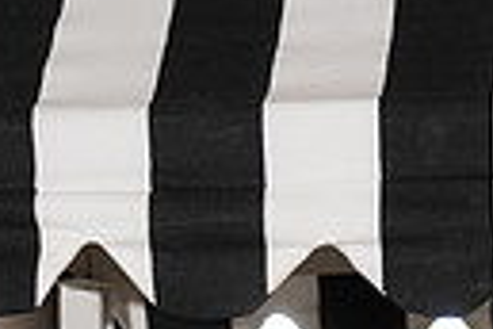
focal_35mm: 202
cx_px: 562
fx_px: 2766
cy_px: 618
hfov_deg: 10.1
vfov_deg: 6.6
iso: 1250
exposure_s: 1/125
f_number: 4
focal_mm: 45
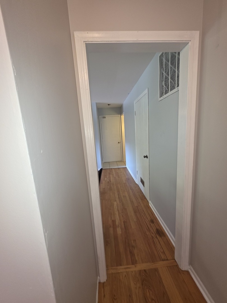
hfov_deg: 89.9
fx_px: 114
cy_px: 152
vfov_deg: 106.2
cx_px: 114
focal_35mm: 13
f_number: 1.9
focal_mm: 2.2
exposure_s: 1/24
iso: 400
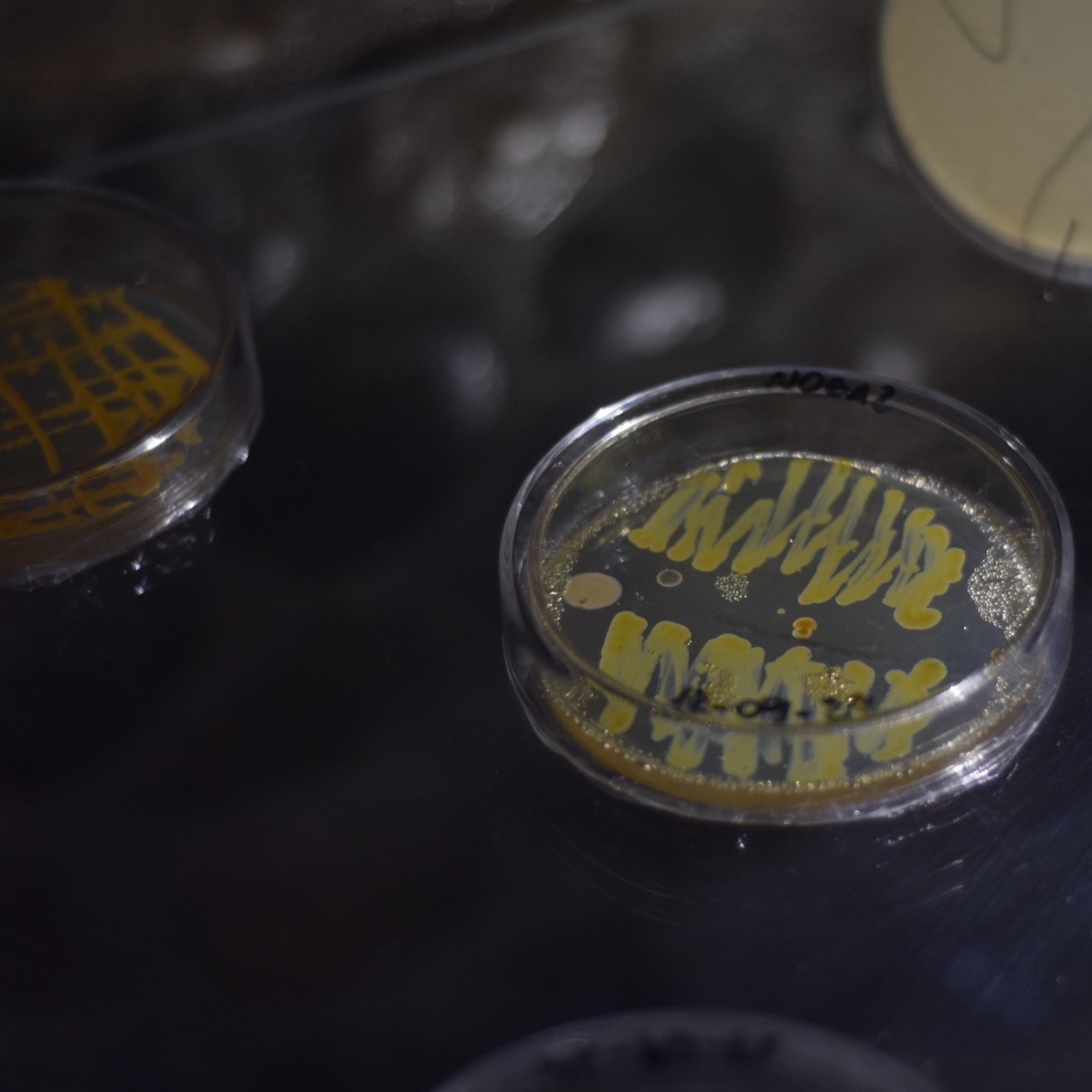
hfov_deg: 18.0
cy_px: 547
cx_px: 789
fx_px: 3426
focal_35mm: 96
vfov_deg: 18.1
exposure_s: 1/100
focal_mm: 50
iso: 400
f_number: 3.5
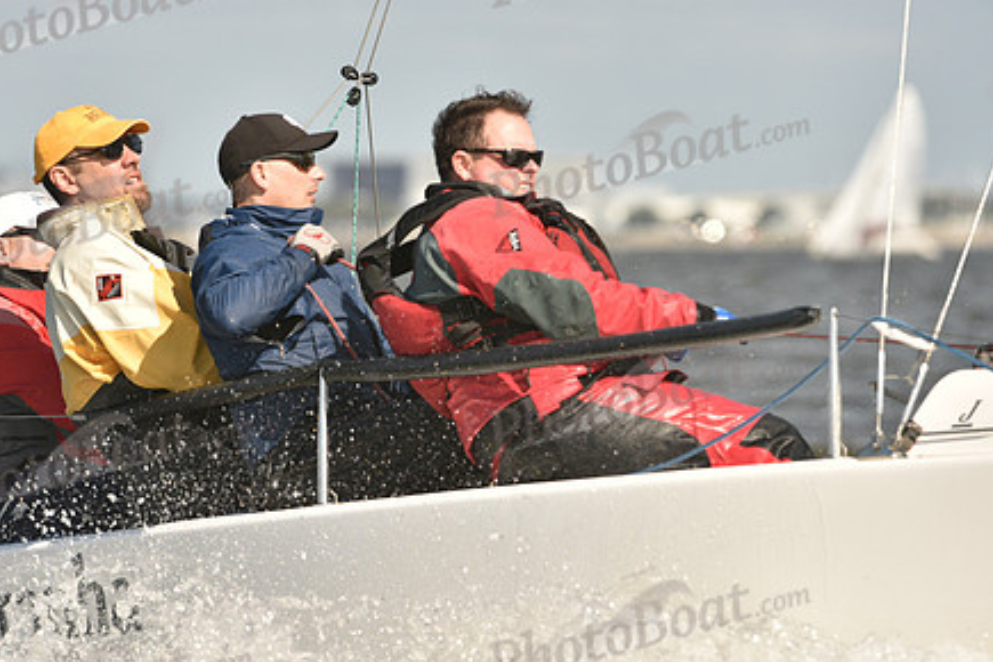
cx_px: 372
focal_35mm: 453
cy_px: 309
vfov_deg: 3.0
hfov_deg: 4.6
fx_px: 12494
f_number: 6.3
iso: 250
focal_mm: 340
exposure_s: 1/1250
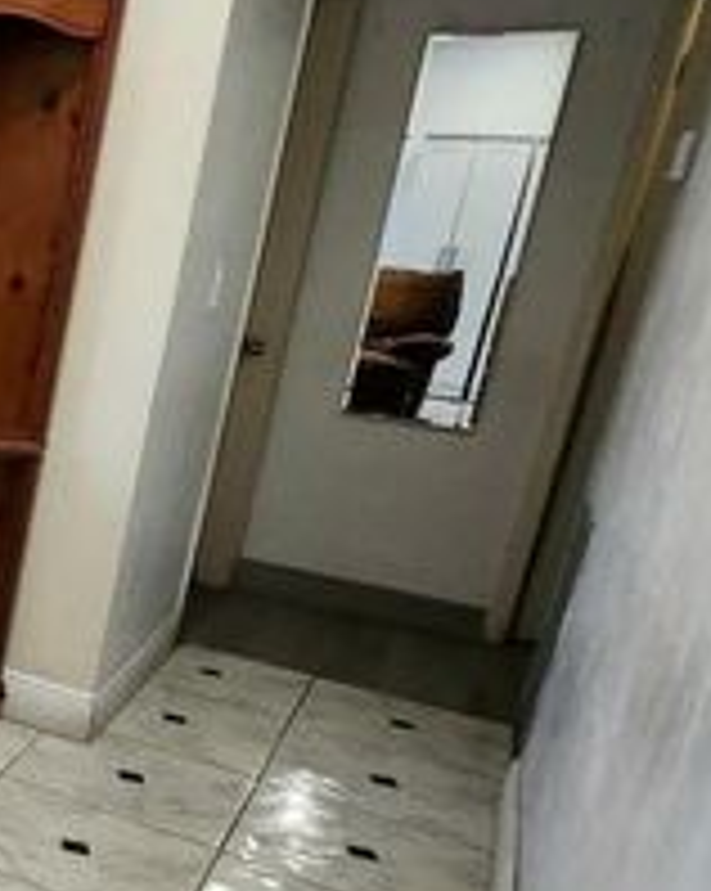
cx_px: -612
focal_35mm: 41
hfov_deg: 21.2
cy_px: 522
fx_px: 1080
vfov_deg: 44.7
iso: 160
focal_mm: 1.7
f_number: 2.2
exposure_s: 1/60.2
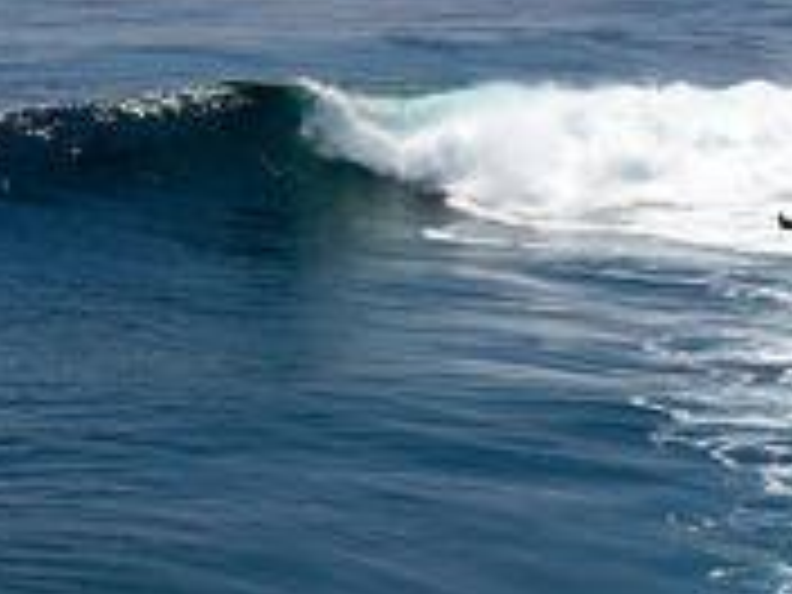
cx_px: 704
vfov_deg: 6.5
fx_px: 5217
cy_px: 198
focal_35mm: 228
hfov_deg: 8.7
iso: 100
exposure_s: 1/1600
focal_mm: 12.1
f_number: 6.5
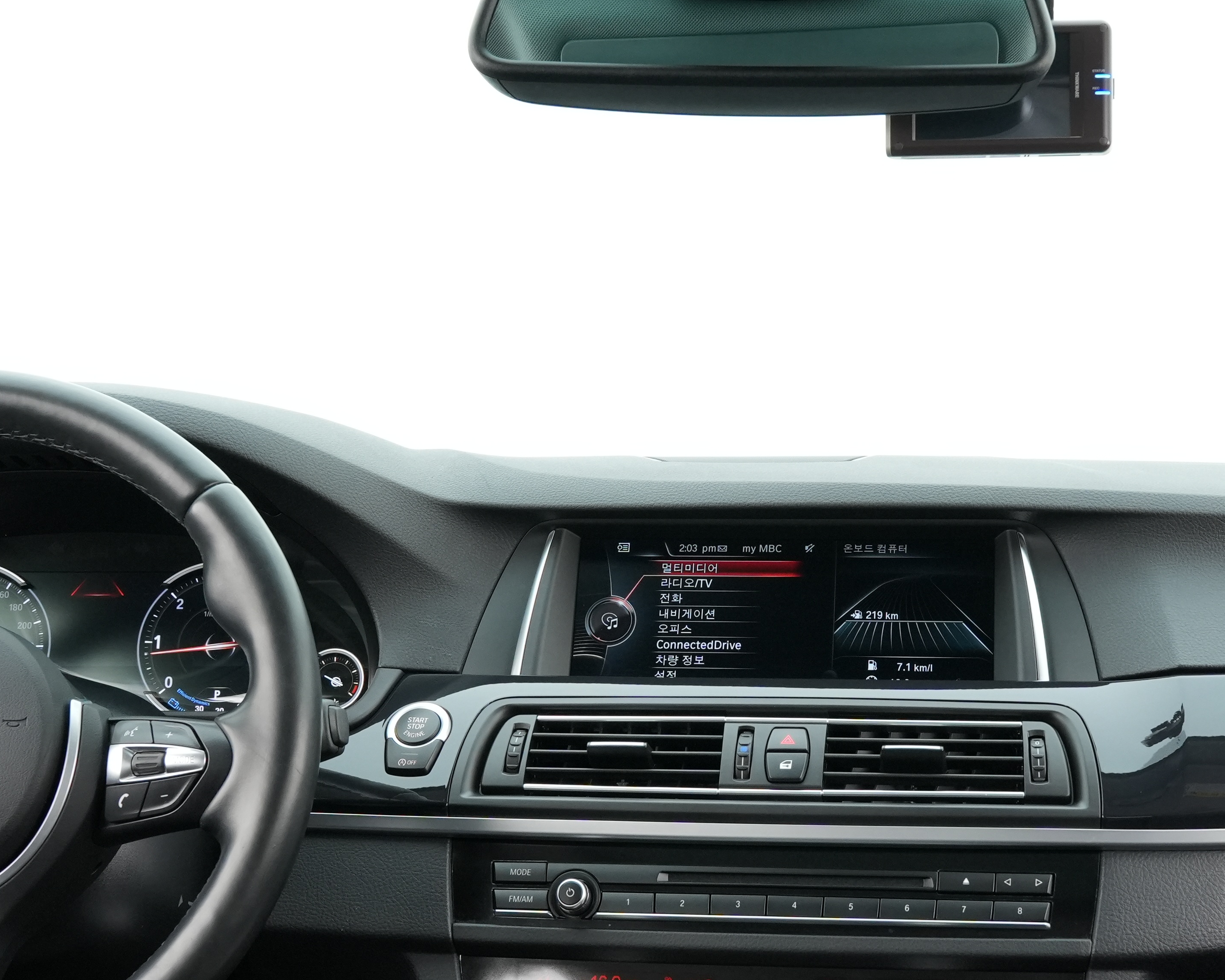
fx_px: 1994
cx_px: 757
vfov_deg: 27.5
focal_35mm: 55
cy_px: 592
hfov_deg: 34.0
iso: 1000
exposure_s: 1/25
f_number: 5.6
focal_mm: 18
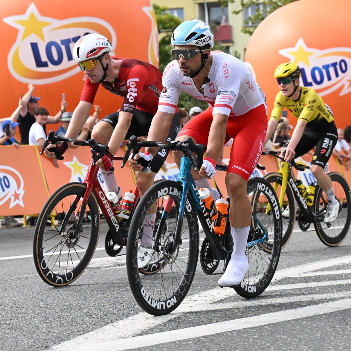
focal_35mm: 127
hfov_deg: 13.7
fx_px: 1457
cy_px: 161
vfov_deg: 13.7
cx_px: 202
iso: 1600
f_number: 5.6
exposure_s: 1/3200
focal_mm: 85
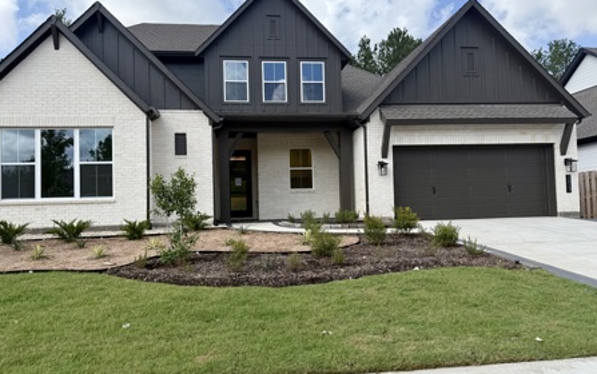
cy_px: 188
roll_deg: +2.1
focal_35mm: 27
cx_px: 281
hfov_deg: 68.3
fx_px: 440
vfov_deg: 46.1
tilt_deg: +4.8
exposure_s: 1/2907
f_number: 1.78
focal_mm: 6.76
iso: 100
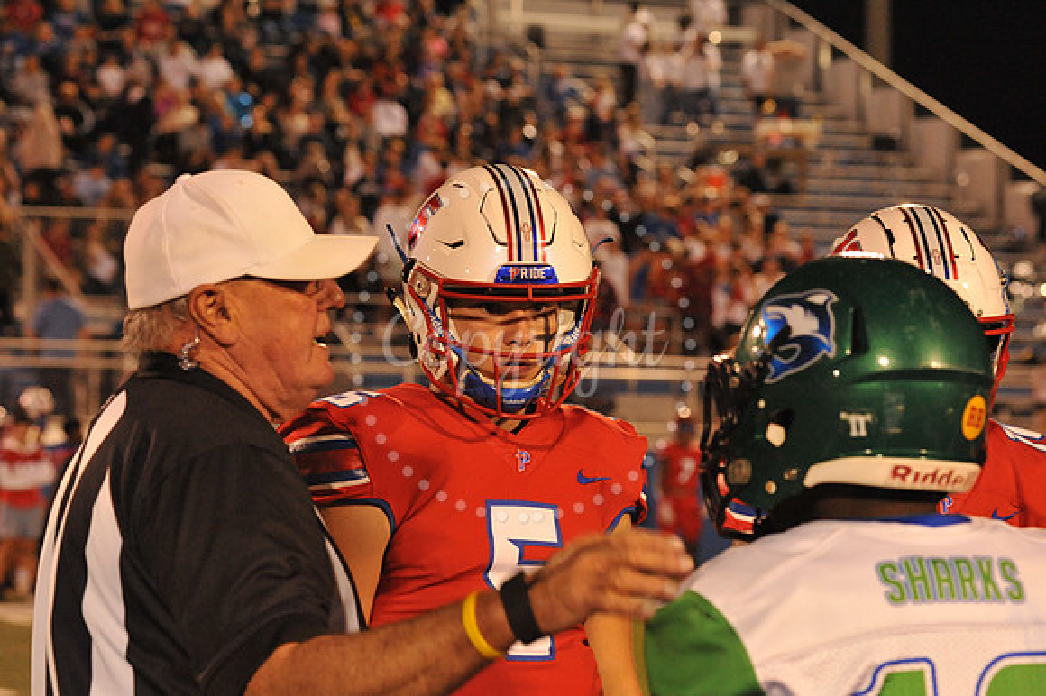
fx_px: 3252
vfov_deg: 12.2
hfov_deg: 18.3
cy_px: 348
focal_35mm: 112
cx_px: 523
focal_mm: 112
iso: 5000
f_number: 7.1
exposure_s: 1/160
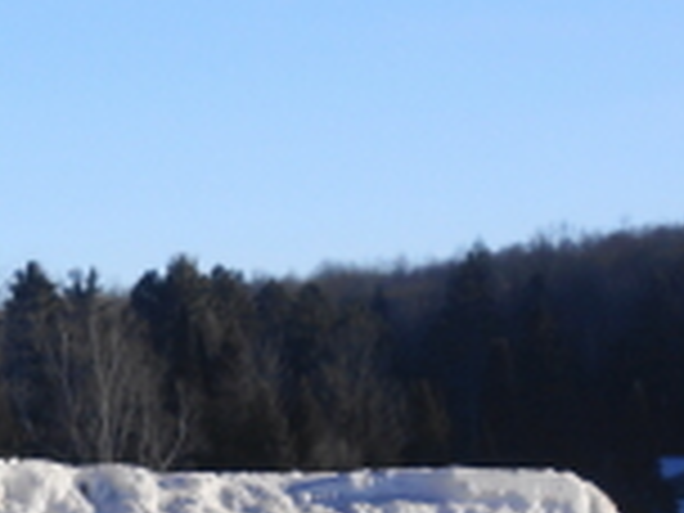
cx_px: -652
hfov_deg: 9.0
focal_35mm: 208
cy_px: 909
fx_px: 4110
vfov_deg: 7.0
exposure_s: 1/100
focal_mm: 22
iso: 100
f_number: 10
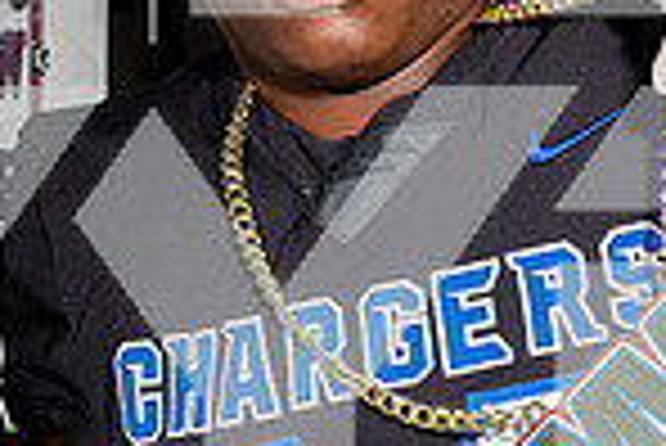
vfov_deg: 5.0
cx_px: 468
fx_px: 5092
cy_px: 327
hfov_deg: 7.5
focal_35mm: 275
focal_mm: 70
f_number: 8
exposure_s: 1/250
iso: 200
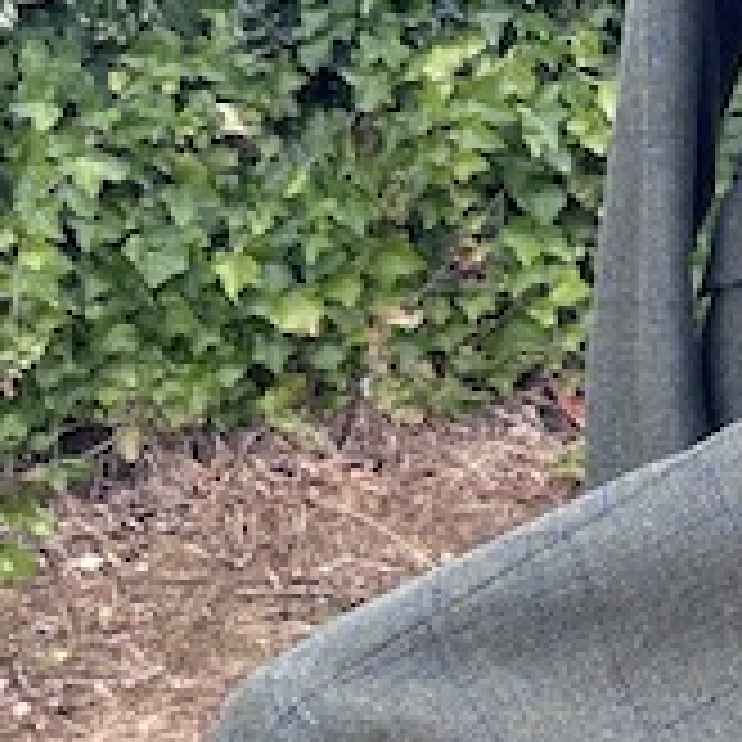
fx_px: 2546
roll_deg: -0.2
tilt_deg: -21.9
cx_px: 879
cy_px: 513
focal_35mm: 105
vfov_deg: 16.5
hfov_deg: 16.0
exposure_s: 1/304
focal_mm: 5.7
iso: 50
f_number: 1.5
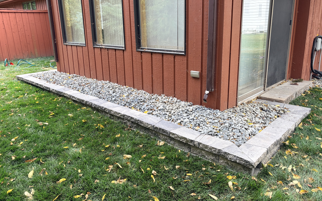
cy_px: 86
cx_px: 162
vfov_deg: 44.4
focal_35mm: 28
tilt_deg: -13.9
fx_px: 246
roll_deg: +0.4
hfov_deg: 66.5
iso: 32
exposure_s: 1/150
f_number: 1.6
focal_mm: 5.96
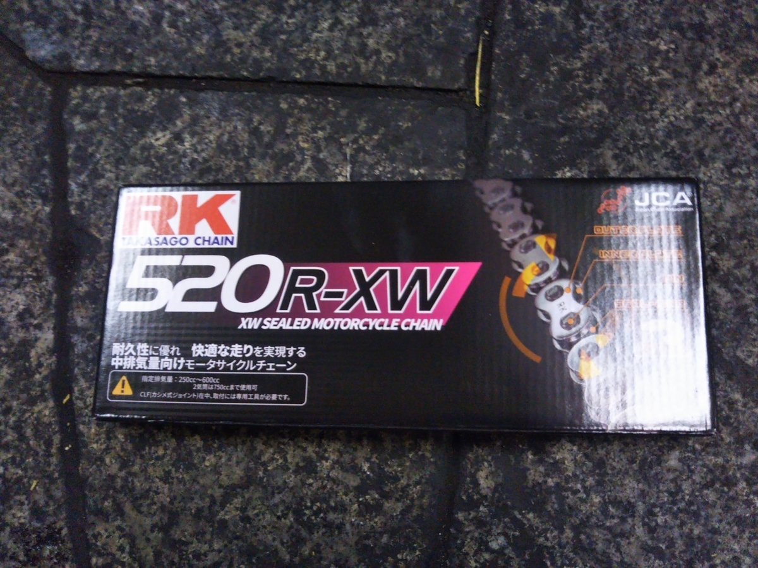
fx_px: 657
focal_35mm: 30
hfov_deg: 60.0
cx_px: 379
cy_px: 284
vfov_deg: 46.8
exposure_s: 1/23
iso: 313
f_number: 2.2
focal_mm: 4
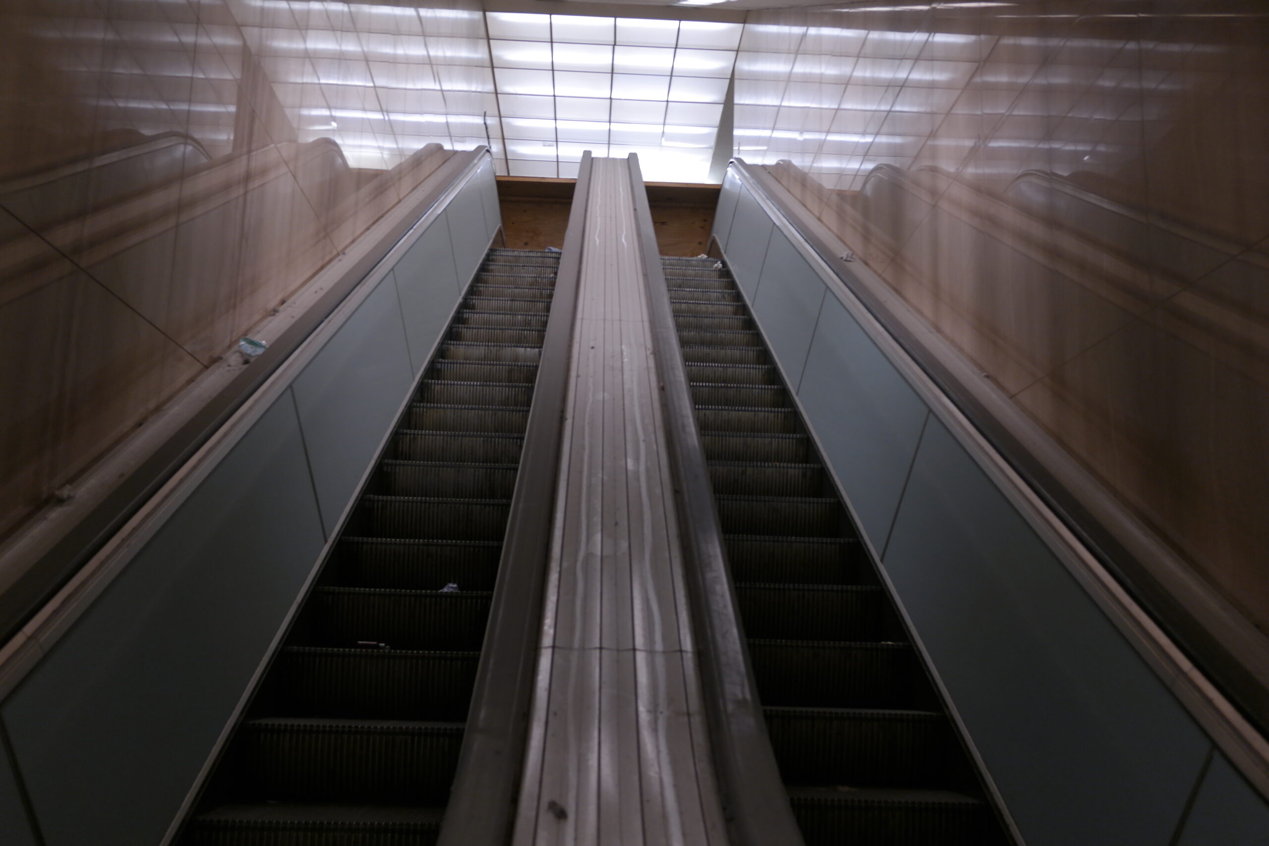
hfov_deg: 57.2
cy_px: 423
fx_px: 1163
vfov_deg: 40.0
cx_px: 634
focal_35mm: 33
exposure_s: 1/40
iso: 400
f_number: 3.5
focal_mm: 22
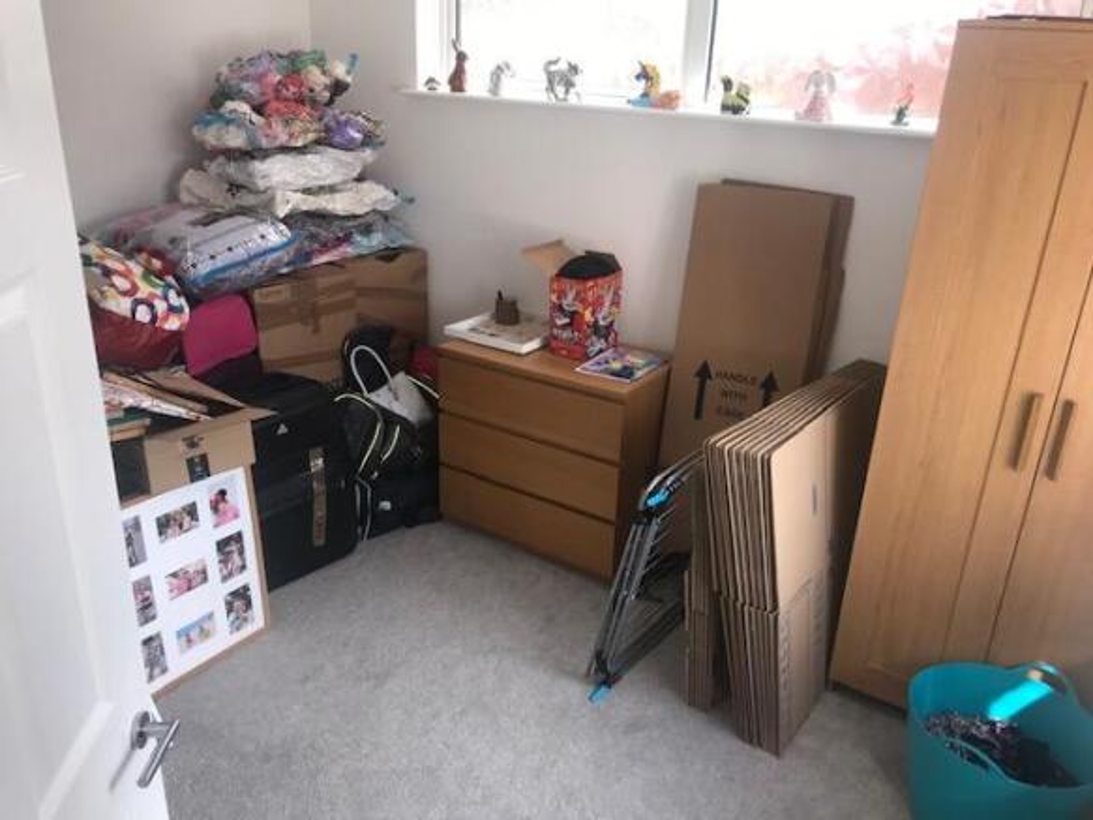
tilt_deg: -22.4
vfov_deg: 49.7
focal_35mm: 28
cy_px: 410
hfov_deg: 63.5
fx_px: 884
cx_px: 546
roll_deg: -2.7
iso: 20
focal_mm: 3.99
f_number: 1.8
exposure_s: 1/100
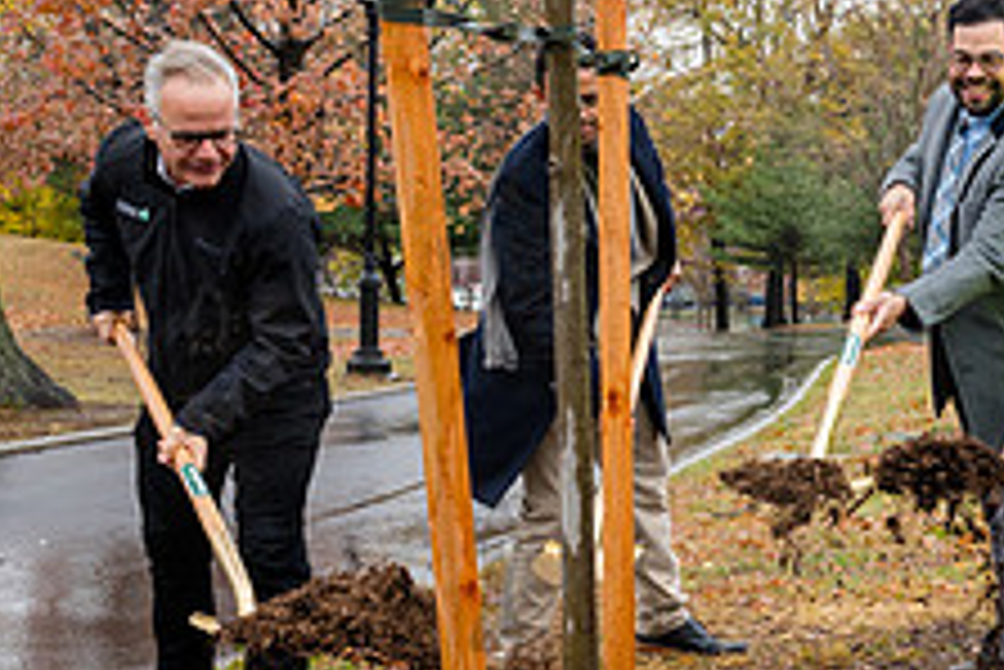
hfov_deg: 27.5
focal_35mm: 68
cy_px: 315
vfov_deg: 20.0
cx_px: 1054
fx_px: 1898
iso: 500
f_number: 6.3
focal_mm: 24
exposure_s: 1/250
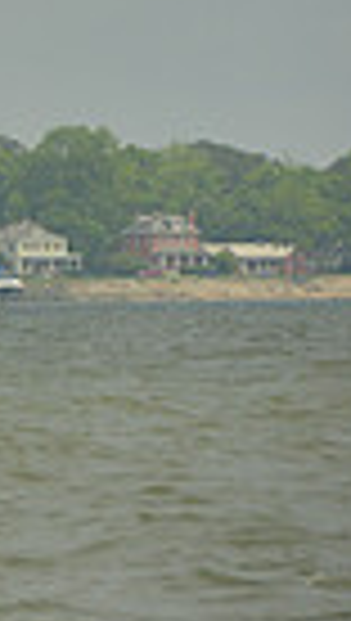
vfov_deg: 2.4
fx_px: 14540
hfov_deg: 1.4
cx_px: -945
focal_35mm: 882
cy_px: -137
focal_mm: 200
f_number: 10
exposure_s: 1/1250
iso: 400
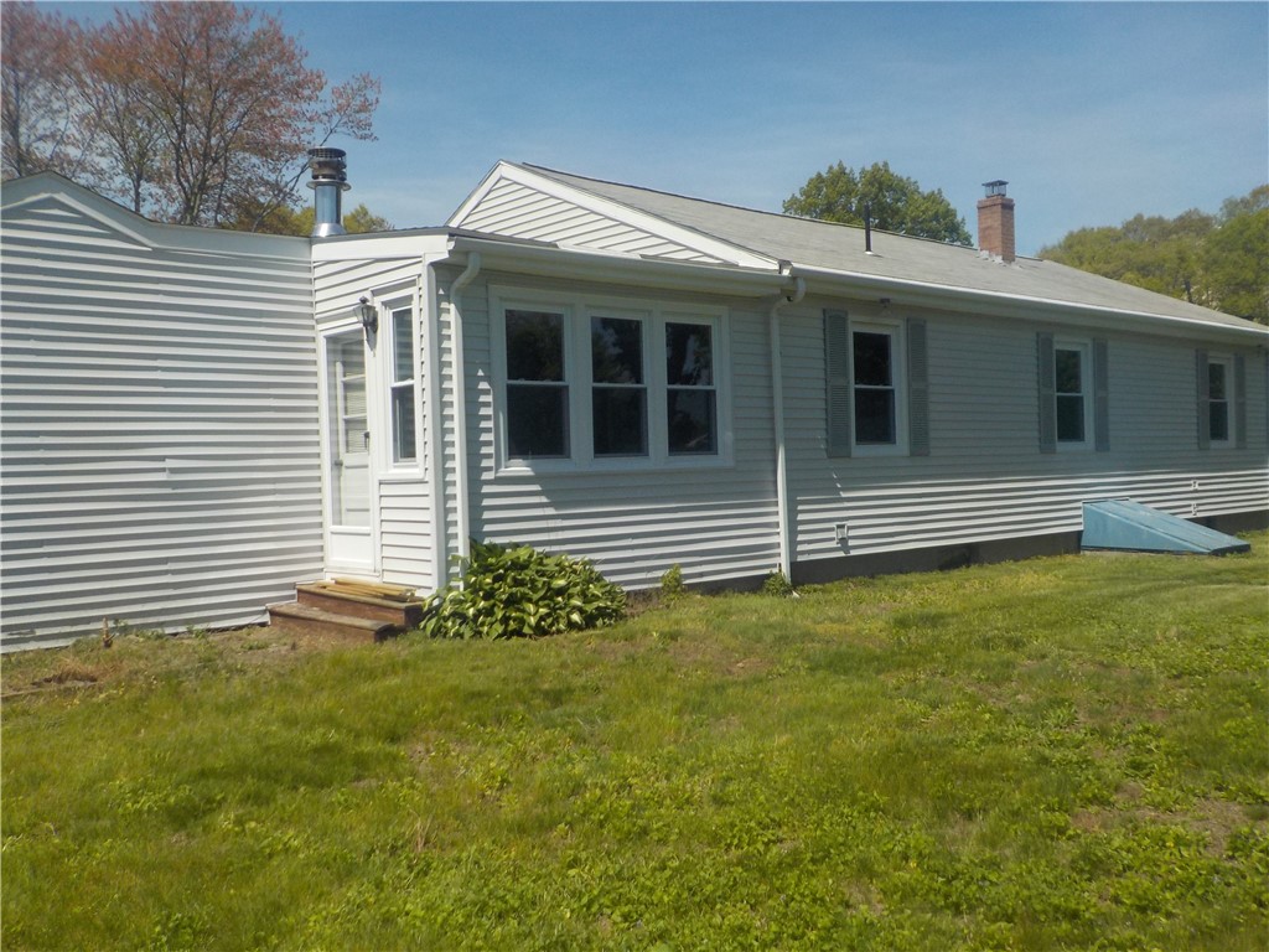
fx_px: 1100
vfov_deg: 46.8
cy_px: 476
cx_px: 634
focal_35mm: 30
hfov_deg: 60.0
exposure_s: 1/500
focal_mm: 4.1
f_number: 6.6
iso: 125
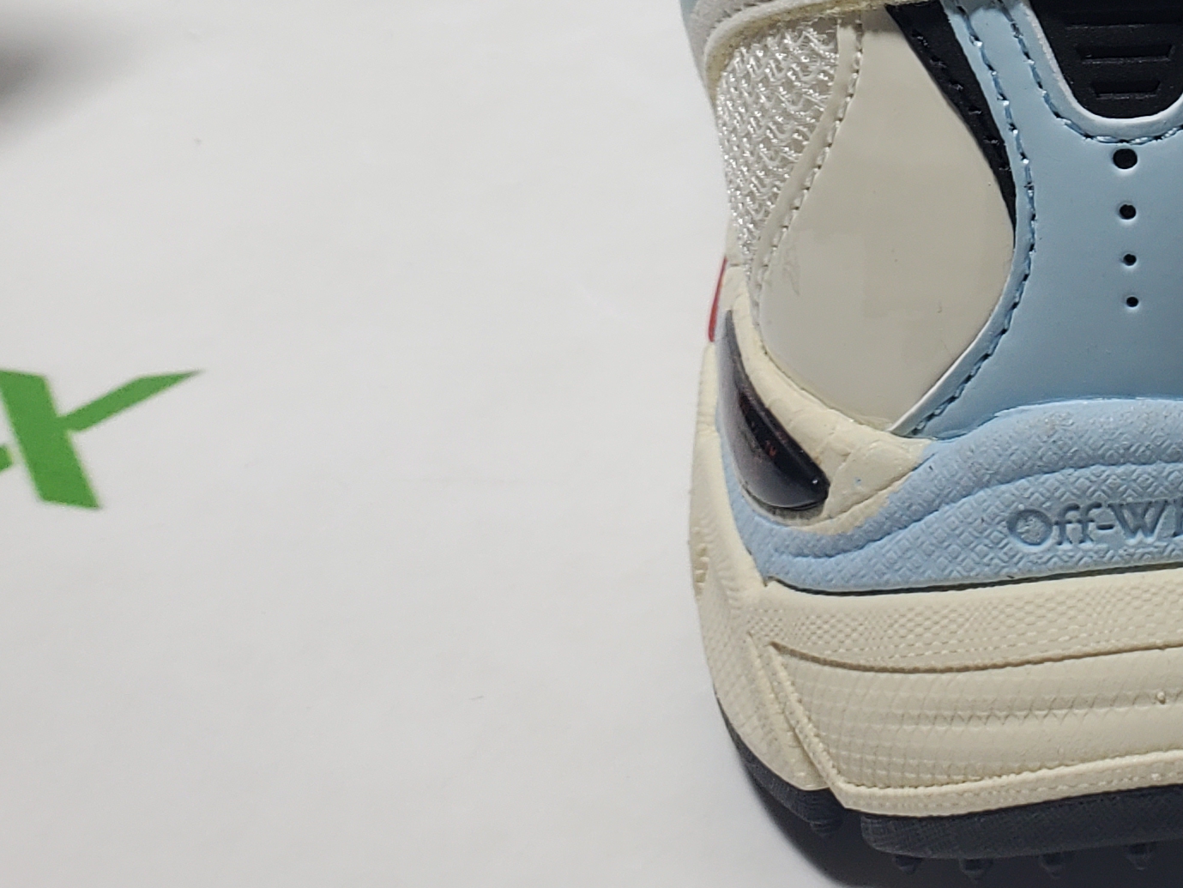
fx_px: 2598
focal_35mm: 76
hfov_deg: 22.5
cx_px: 1597
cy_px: -127
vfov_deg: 18.5
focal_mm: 4.3
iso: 50
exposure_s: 1/232
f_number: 2.4
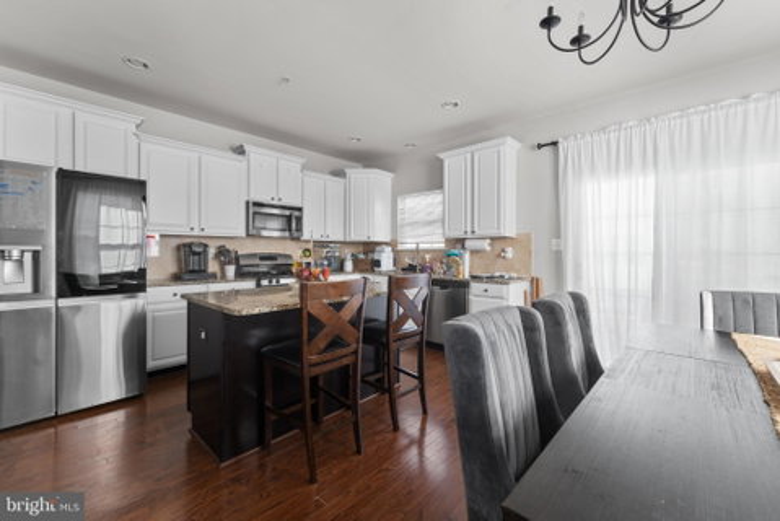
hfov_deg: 100.7
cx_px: 390
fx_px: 323
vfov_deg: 77.8
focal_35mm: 15
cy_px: 260
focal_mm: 14.9
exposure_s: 1/8
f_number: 8
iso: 100
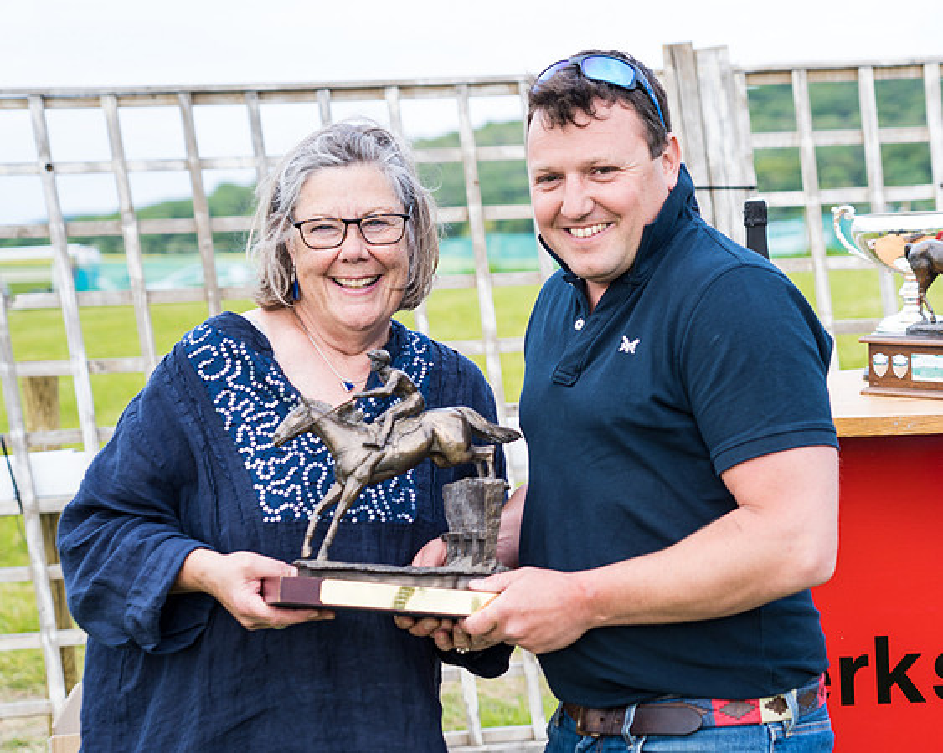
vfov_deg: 16.5
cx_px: 641
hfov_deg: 20.5
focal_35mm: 93
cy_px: 392
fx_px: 2599
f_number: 4
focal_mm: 68
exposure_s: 1/100
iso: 50
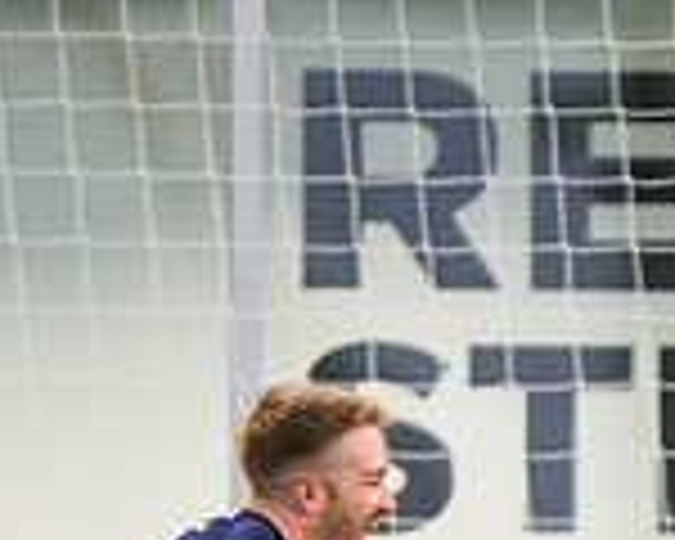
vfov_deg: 0.7
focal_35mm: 2149
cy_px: 1040
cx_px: 1226
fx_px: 42931
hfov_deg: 0.9
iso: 5000
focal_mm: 400
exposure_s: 1/800
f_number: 3.2
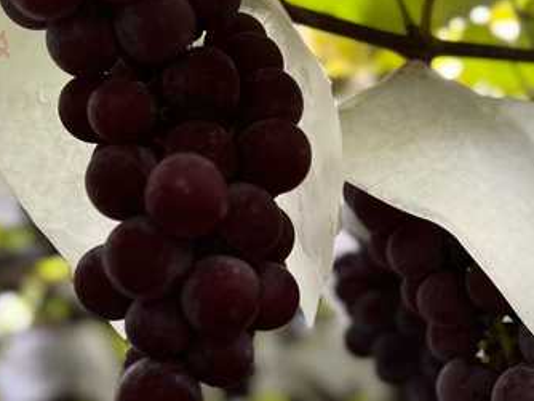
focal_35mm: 56
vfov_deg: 26.1
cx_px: 253
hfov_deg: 34.3
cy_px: 244
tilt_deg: +16.4
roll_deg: +3.8
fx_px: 864
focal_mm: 5.7
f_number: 1.5
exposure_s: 1/115
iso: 125
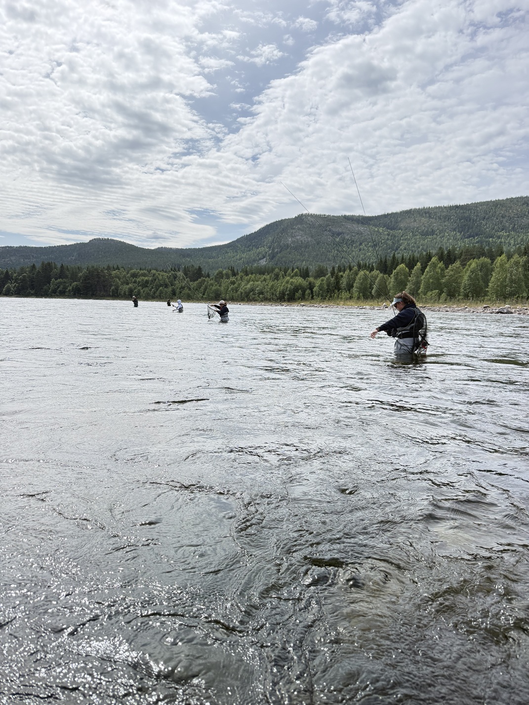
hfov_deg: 56.8
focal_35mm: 24
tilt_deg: -5.0
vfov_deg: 71.6
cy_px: 352
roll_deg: -1.7
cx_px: 264
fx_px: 489
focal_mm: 6.76
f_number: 1.78
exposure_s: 1/3759
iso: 125
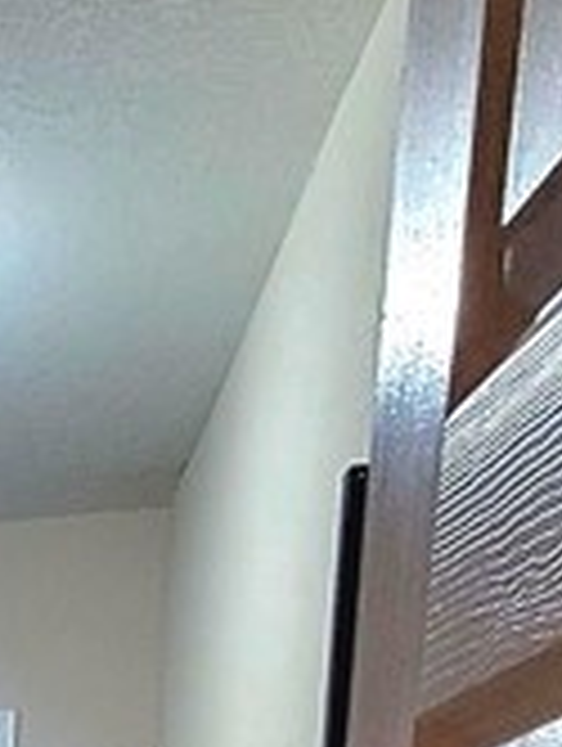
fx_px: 1727
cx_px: -580
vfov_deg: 16.1
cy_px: 1642
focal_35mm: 80
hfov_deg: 14.9
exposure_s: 1/30
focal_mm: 2.2
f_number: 2.2
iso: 320
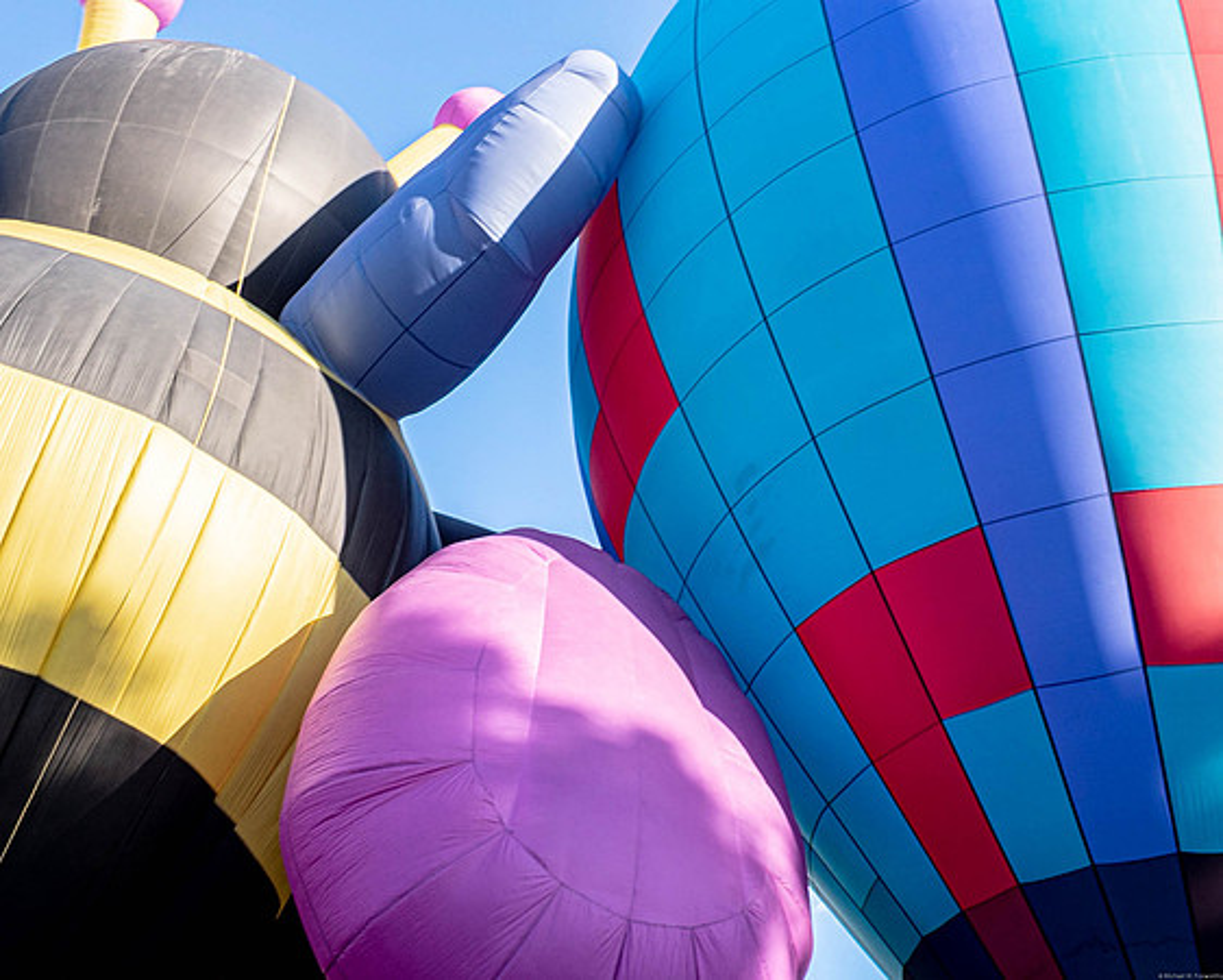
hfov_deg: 54.4
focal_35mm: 33
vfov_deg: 44.8
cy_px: 490
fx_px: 1189
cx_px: 592
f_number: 8
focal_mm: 19
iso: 200
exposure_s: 1/50
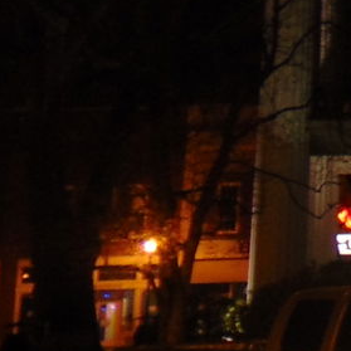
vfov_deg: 8.2
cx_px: 1025
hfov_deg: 7.7
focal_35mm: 201
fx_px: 2306
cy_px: -370
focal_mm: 5.8
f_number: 3.2
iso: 80
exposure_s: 1/5
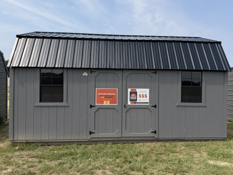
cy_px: 86
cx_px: 123
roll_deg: +0.7
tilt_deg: +1.0
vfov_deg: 51.4
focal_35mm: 27
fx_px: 182
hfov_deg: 65.3
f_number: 1.78
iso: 80
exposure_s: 1/3953
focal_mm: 6.76
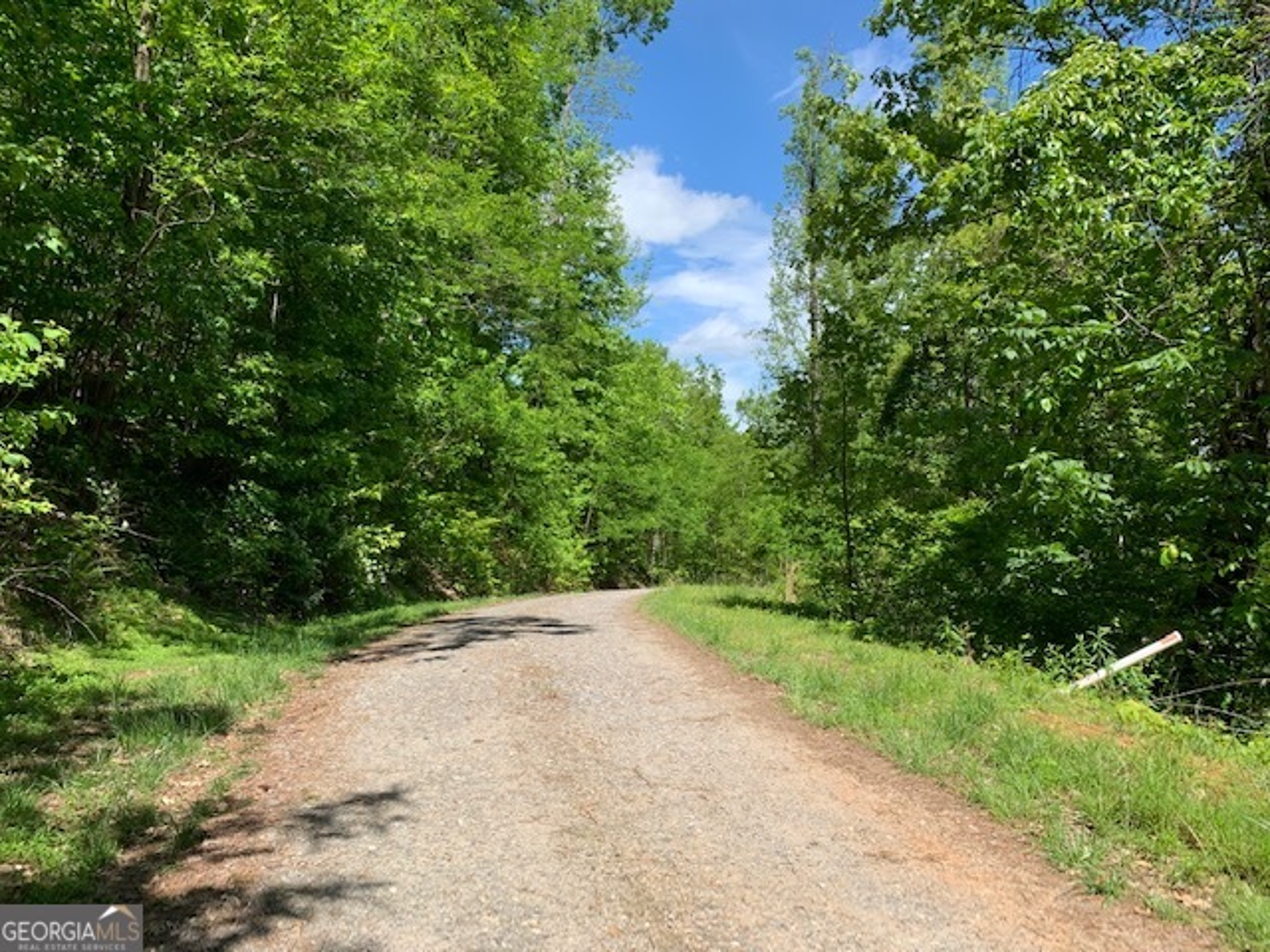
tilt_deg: +0.4
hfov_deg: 67.3
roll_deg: +1.6
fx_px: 954
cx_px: 635
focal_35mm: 26
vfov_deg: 53.1
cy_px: 476
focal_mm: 4.25
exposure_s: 1/1149
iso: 25
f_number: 1.8
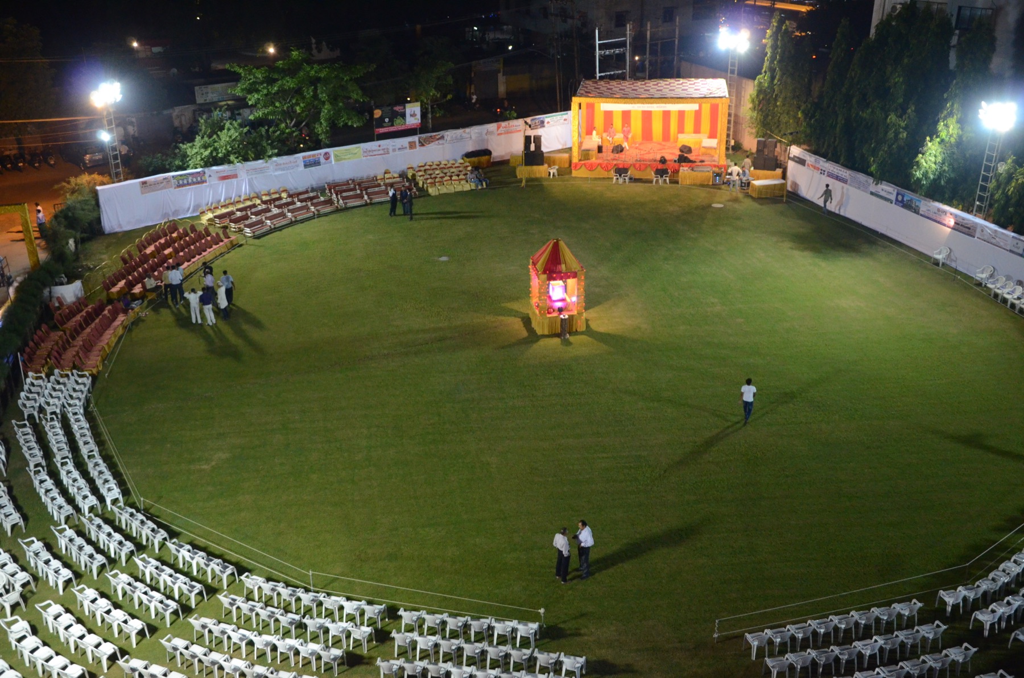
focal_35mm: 36
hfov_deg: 53.2
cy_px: 339
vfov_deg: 36.7
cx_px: 512
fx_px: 1022
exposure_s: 1/80
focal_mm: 24
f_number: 4
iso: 2500
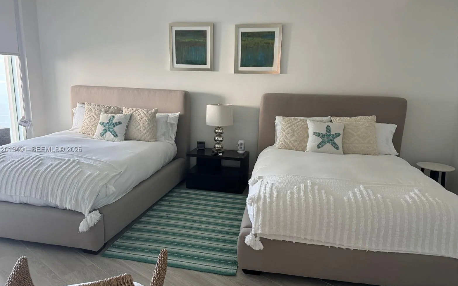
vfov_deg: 47.6
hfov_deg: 70.4
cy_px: 150
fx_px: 324
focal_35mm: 26
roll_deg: -2.1
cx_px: 225
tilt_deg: -12.7
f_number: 1.78
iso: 250
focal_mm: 6.76
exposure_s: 1/60
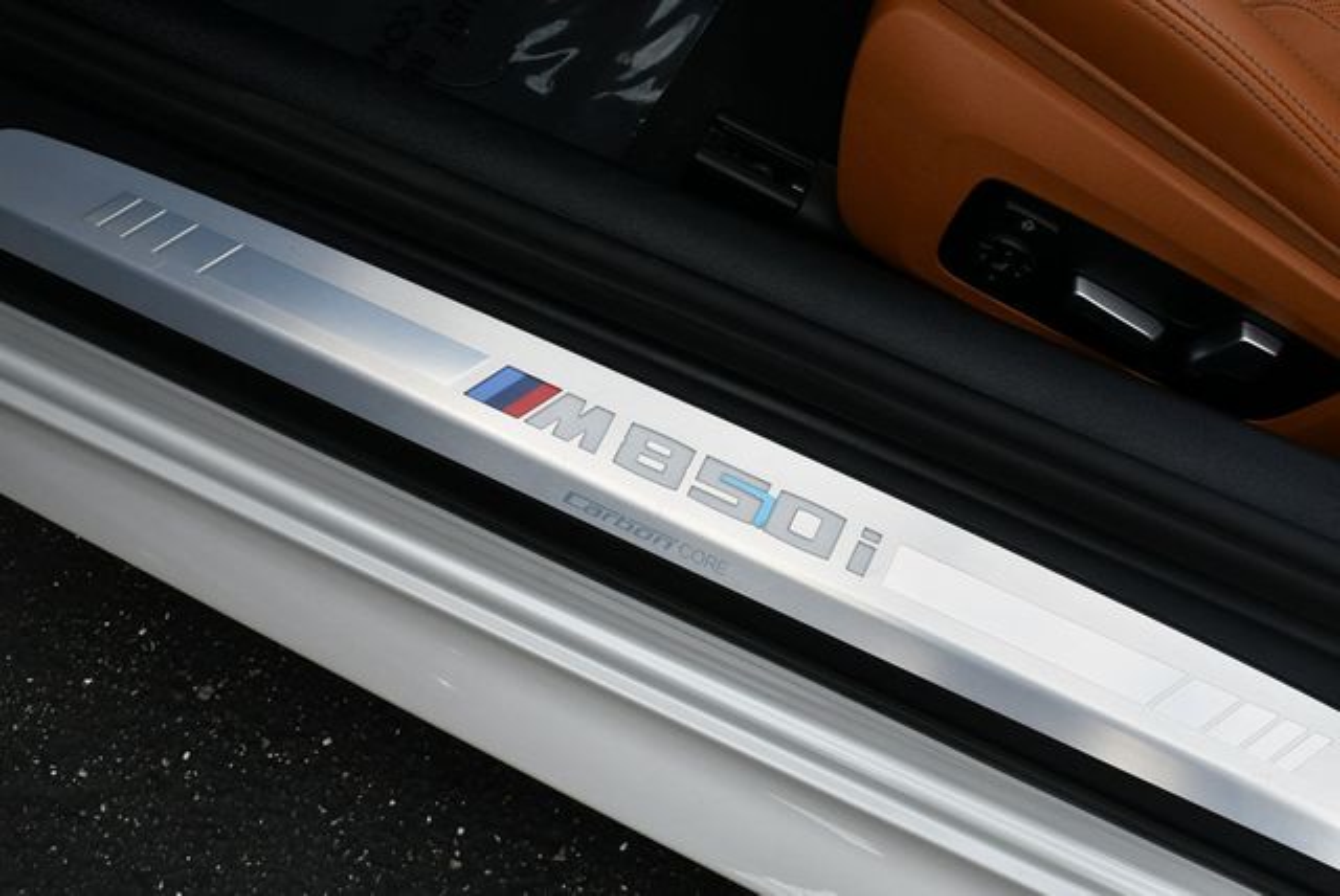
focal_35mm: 52
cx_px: 670
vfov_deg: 26.0
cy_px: 448
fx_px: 1937
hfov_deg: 38.2
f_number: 8
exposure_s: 1/250
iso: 200
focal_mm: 26
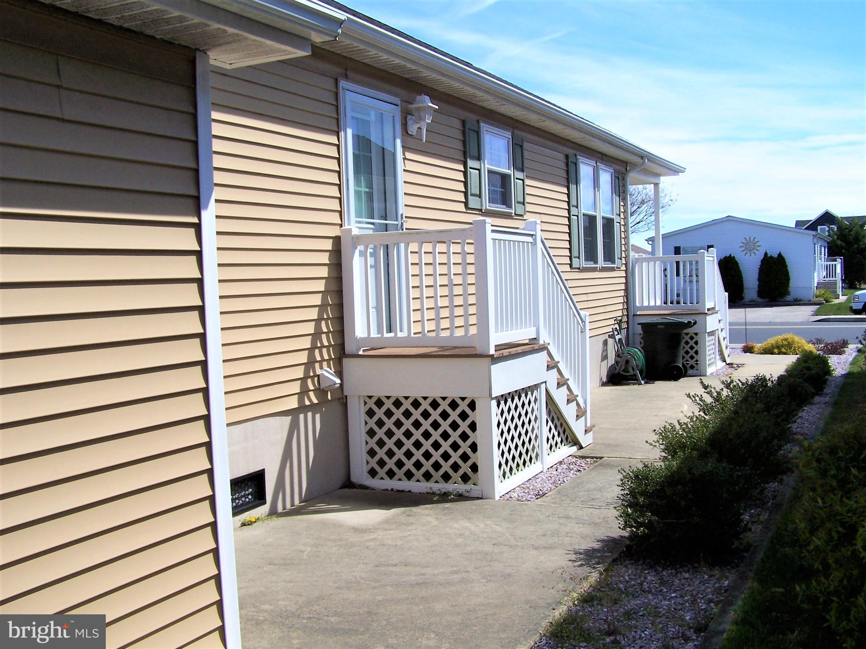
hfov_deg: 49.0
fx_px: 951
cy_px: 324
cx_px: 433
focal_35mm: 38
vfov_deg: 37.7
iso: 80
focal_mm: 6.3
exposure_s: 1/1000
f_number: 4
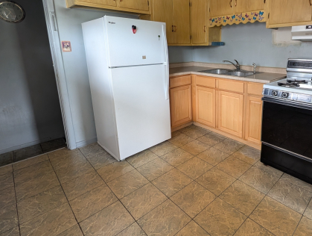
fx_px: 172
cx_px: 207
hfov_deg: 81.8
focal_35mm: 19
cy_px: 86
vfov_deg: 67.6
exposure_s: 1/62.8
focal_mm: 2.02
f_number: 1.7
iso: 116
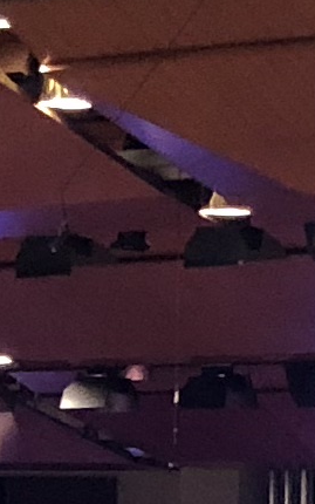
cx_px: -42
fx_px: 3816
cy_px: 1010
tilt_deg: -7.3
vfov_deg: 7.3
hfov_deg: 4.7
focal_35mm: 278
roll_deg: -1.2
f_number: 1.8
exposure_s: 1/15
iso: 80
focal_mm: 3.99
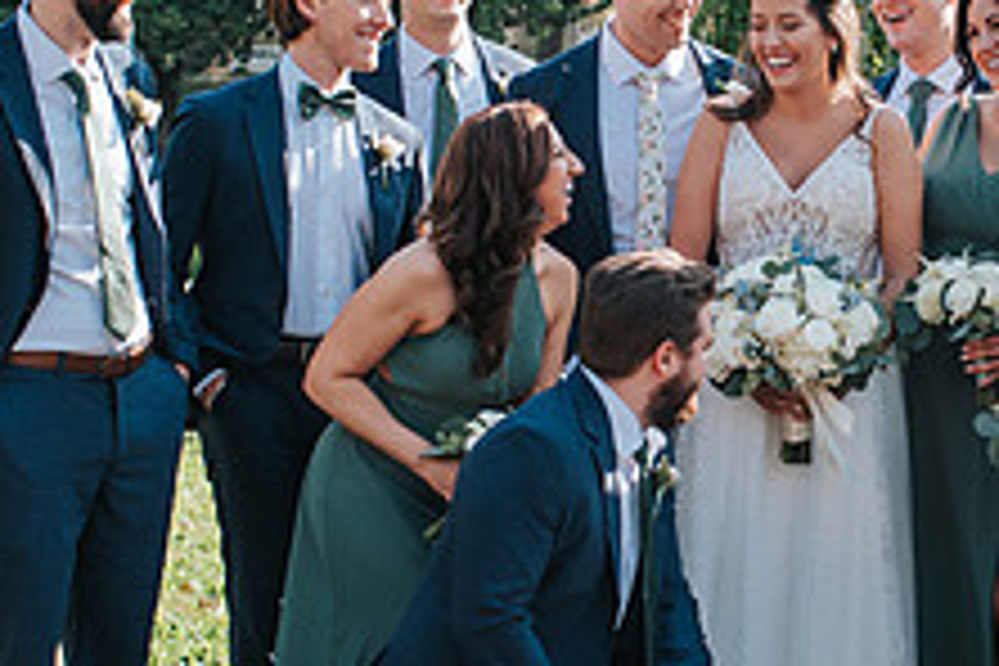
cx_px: 795
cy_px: 358
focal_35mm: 127
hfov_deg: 16.0
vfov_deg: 10.8
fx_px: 3524
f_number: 4
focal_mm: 35
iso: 450
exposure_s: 1/1000
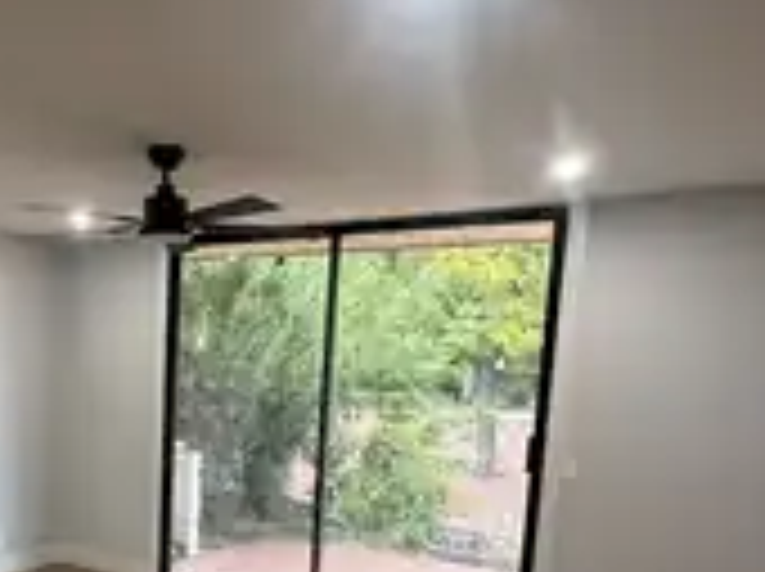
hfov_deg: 53.1
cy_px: 450
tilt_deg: -6.6
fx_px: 728
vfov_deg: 41.2
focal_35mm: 33
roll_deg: -1.9
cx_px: 198
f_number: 2.2
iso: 200
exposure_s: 1/120
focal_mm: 2.22
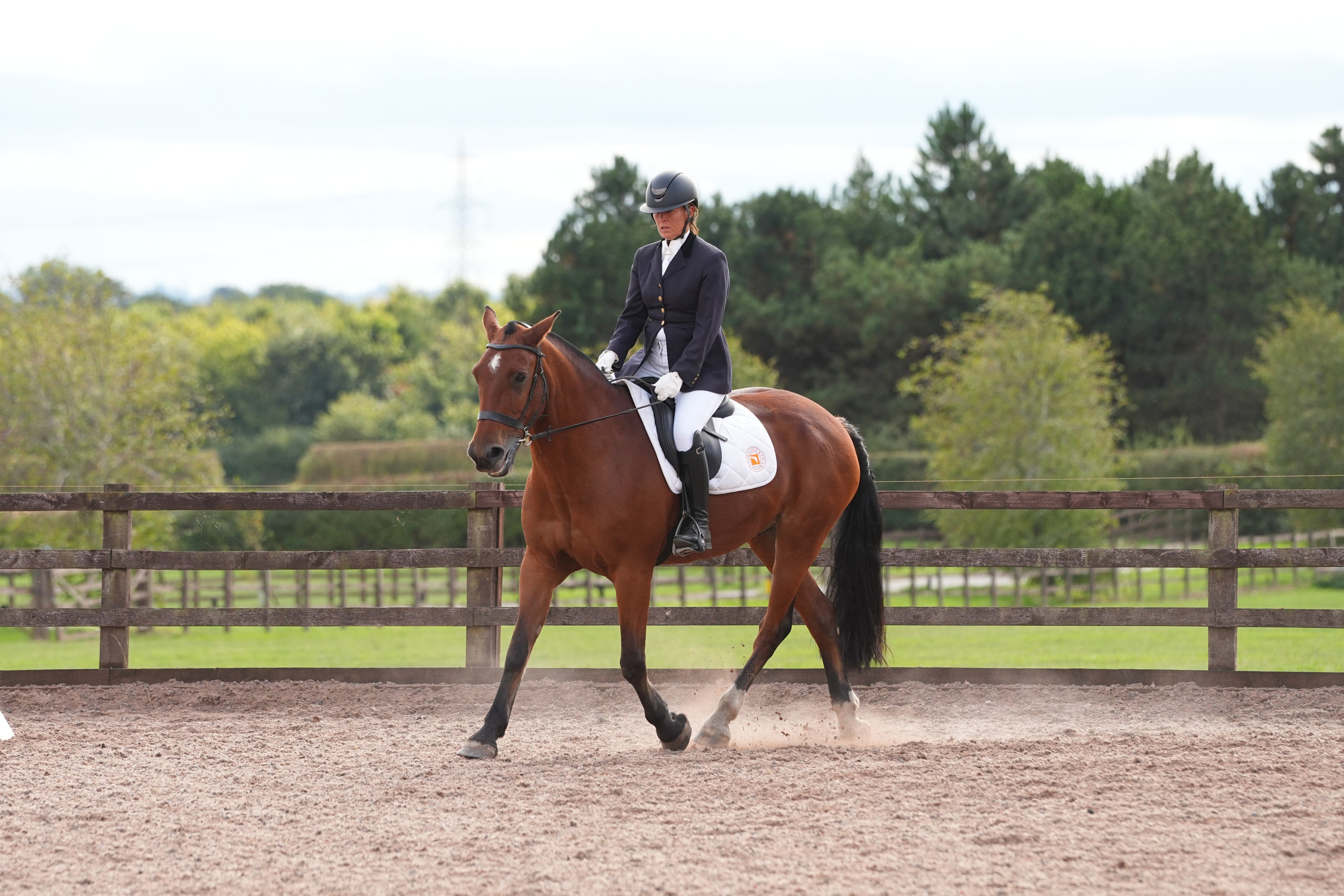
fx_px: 9669
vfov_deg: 5.3
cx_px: 672
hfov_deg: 8.0
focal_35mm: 259
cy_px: 448
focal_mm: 173.2
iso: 400
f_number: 4
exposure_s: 1/1250
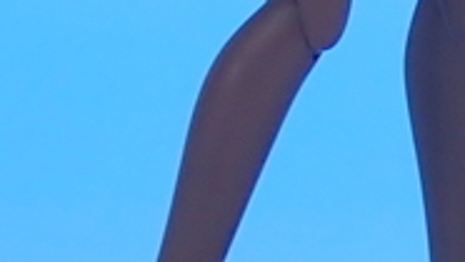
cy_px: -349
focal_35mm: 371
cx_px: 690
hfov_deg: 5.8
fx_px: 4578
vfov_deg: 3.2
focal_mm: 11.09
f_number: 14
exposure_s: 1.6
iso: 100
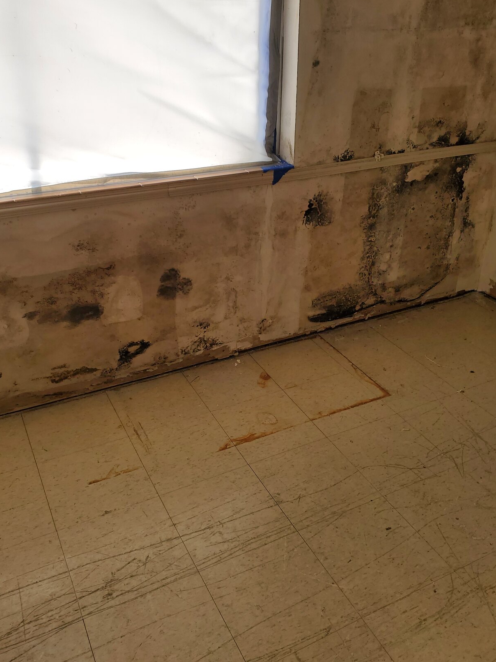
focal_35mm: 31
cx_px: 248
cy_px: 320
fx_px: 592
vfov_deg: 58.3
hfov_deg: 45.5
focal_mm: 4.3
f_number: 2.4
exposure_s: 1/441
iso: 50
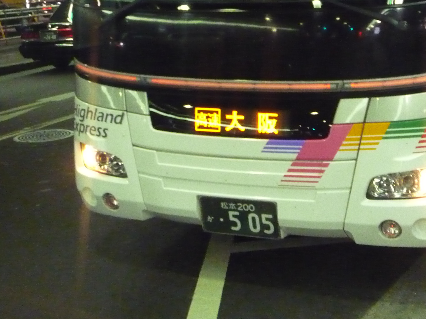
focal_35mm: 58
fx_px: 714
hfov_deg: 32.8
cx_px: 299
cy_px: 16
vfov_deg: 24.3
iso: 800
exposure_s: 1/40
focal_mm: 5.2
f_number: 3.3
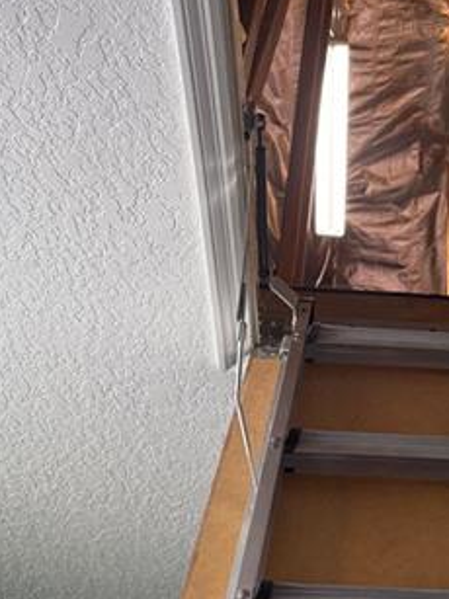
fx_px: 1038
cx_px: 429
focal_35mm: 60
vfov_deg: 31.5
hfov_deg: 23.5
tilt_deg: +46.1
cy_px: 135
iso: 160
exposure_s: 1/120
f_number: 1.78
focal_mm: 6.76
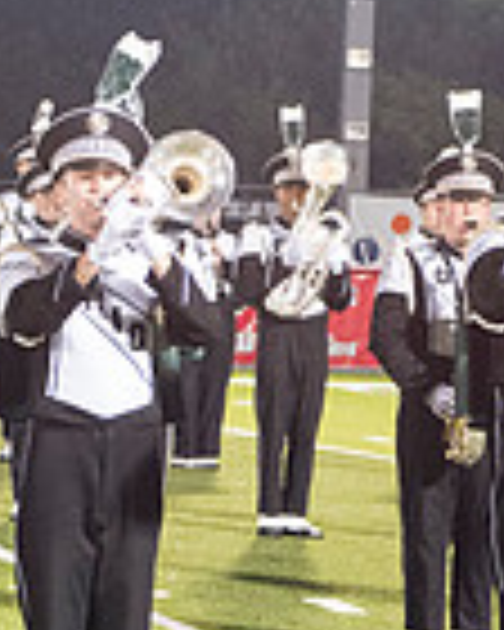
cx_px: -423
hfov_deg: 5.6
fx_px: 5090
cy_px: 295
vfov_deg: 7.1
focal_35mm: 273
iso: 5000
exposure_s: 1/125
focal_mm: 70
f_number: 5.6
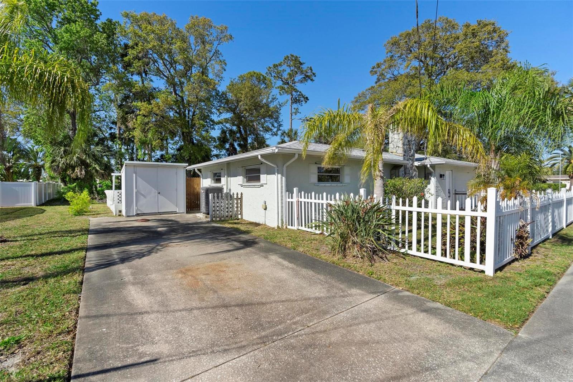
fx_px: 255
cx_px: 286
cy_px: 191
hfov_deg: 96.7
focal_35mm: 16
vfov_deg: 73.7
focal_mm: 16
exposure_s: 1/1600
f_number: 8
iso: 800
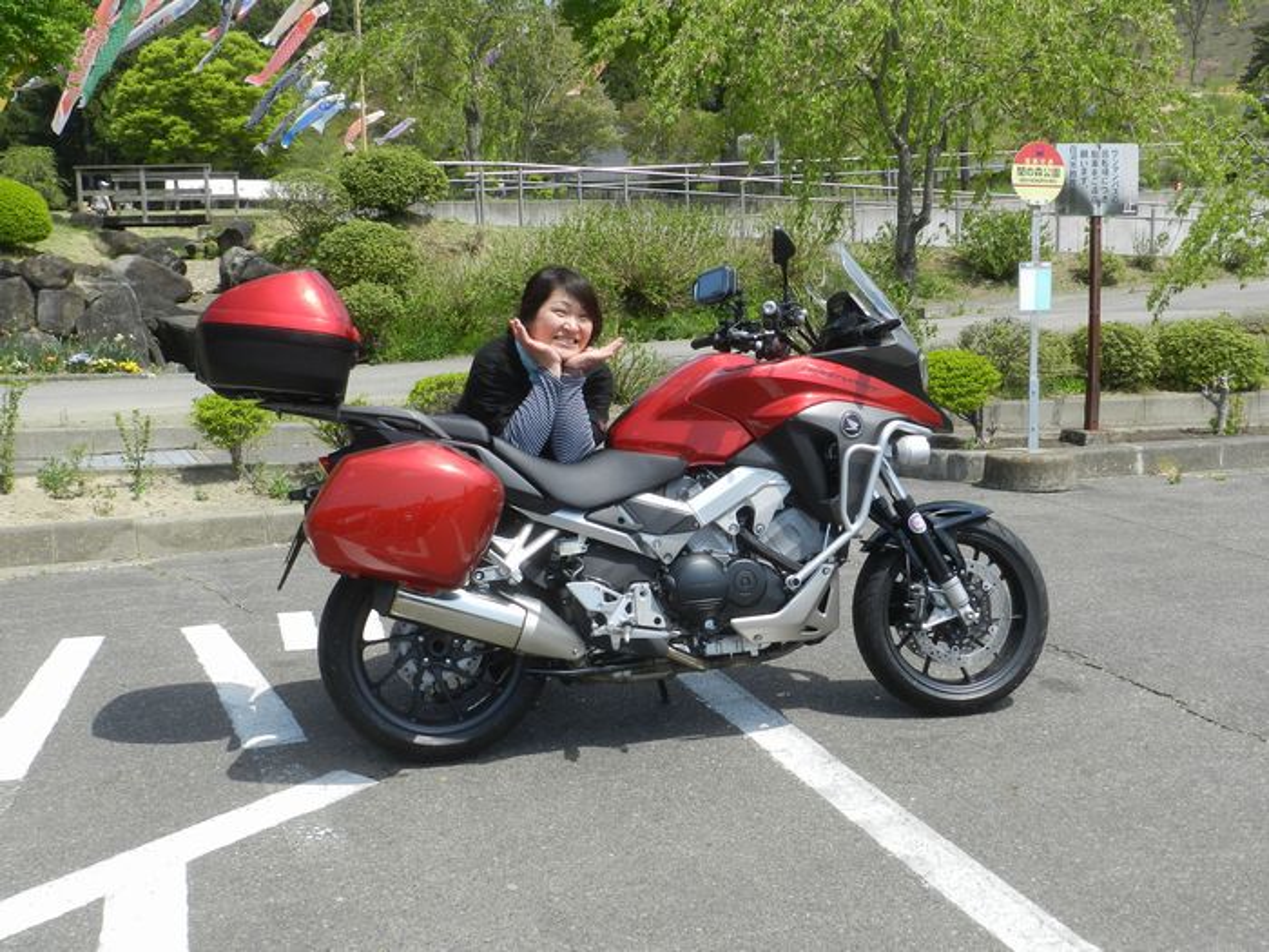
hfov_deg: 49.0
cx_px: 634
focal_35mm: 38
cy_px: 476
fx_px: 1393
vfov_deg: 37.7
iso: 160
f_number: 4.5
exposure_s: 1/800
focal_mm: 6.7
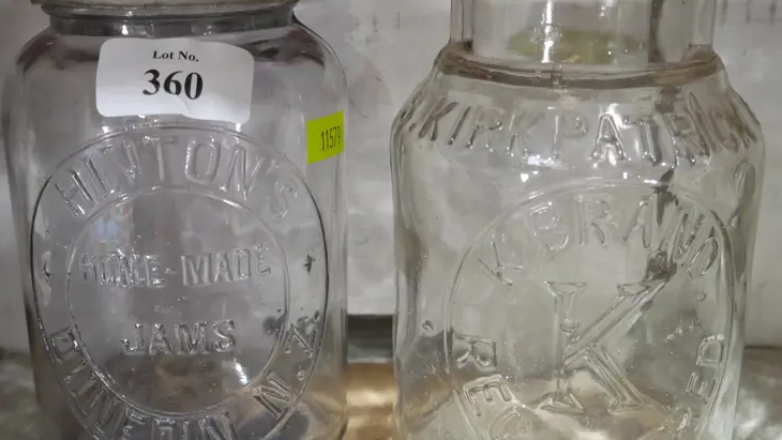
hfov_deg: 37.8
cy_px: 247
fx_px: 1141
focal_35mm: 55
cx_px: 384
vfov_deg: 21.8
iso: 1600
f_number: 4
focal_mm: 18
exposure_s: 1/60
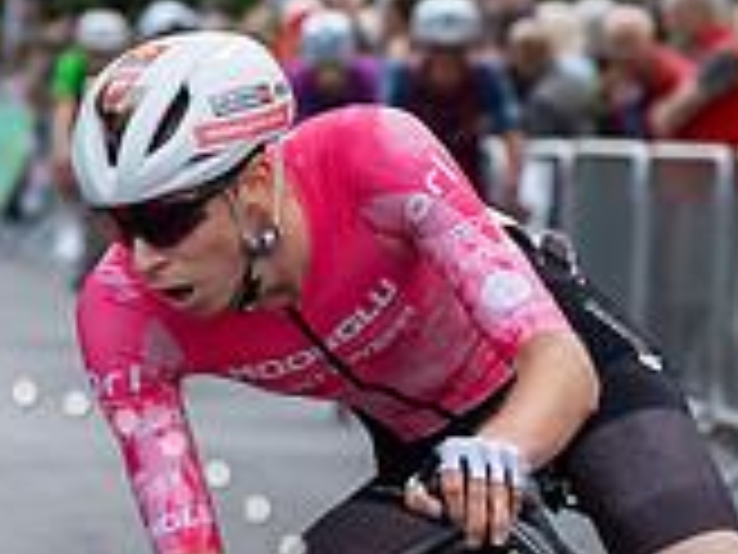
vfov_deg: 3.4
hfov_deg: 4.5
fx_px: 9423
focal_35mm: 442
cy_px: 210
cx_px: 131
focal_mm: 86
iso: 1250
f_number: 3.5
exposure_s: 1/800
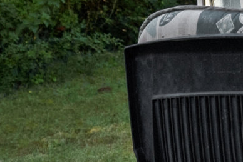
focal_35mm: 224
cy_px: -92
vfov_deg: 6.1
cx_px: 588
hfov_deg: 8.4
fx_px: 1512
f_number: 4
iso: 160
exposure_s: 1/800
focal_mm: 29
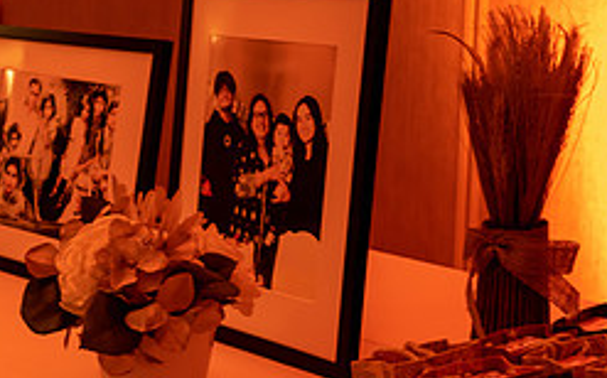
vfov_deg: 14.8
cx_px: 309
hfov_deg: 23.6
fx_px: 1455
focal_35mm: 88
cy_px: 195
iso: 500
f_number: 2.8
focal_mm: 22
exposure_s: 1/60
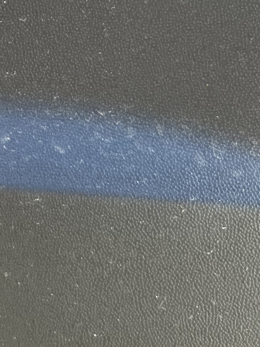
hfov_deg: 14.1
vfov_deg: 19.4
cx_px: -199
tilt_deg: -15.4
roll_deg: -3.4
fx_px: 942
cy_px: -89
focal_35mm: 94
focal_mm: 5.1
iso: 50
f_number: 1.6
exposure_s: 1/122
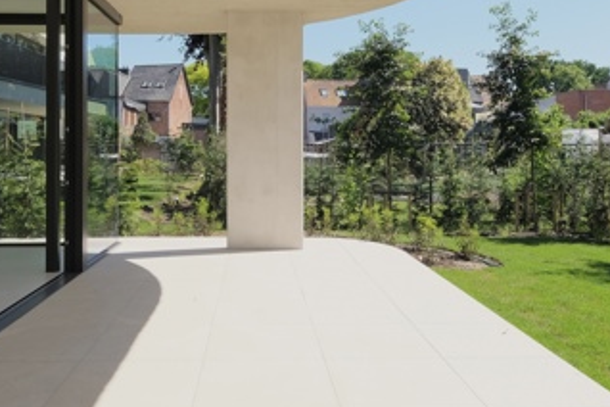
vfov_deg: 38.5
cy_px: 136
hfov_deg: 55.7
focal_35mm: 34
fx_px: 576
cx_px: 278
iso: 400
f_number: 8
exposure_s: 1/300
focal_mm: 10
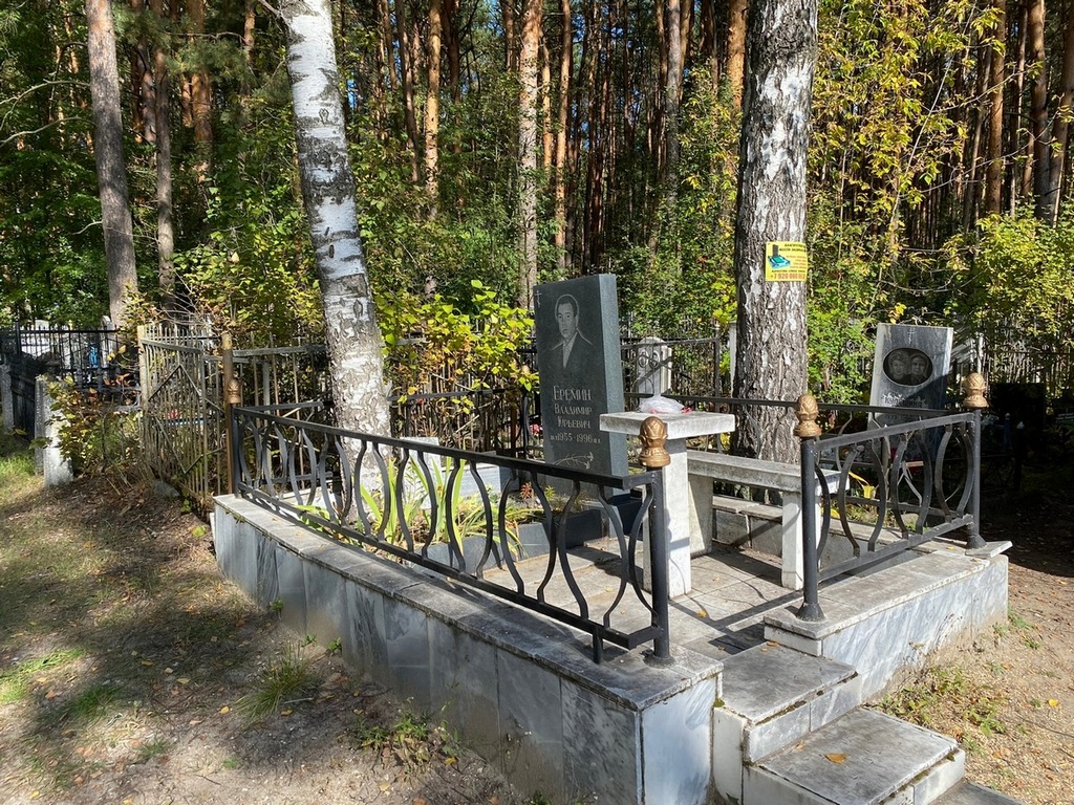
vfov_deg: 53.1
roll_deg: +1.1
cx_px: 537
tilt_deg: -4.9
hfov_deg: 67.3
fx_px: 807
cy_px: 402
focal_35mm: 26
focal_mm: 4.25
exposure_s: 1/1412
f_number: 1.8
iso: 32
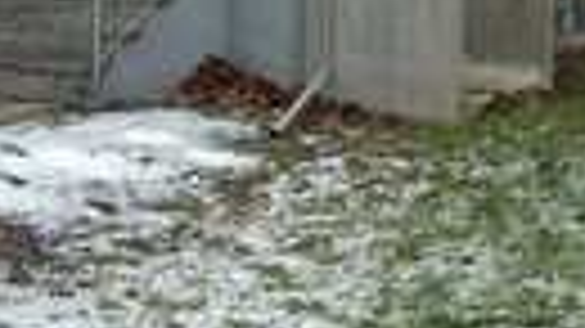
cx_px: 306
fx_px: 1923
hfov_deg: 17.3
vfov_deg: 9.4
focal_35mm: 124
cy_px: -207
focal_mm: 6.2
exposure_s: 1/65.4
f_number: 2.8
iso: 64
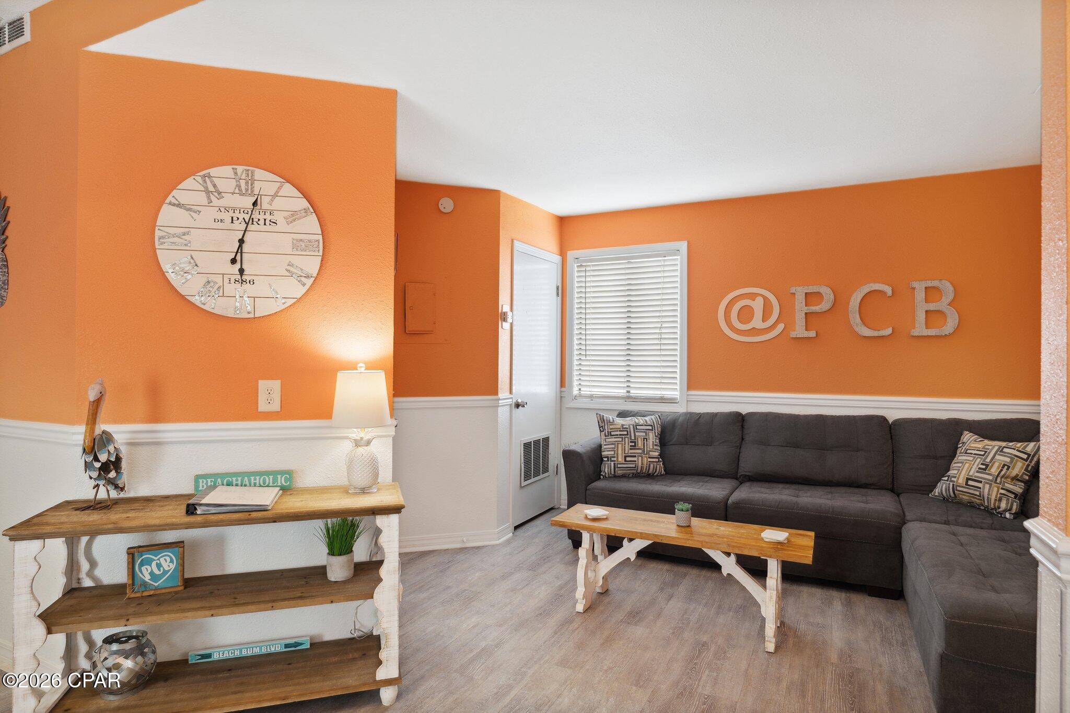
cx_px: 535
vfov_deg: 64.0
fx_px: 571
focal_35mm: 19
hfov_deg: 86.3
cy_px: 356
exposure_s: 1/6
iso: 400
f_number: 8
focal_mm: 19.2
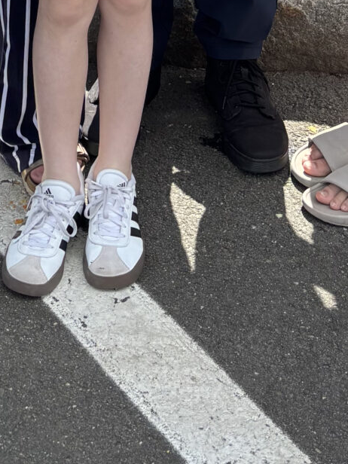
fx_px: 1448
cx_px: -14
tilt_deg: -14.3
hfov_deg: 13.5
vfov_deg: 16.2
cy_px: -282
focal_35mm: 108
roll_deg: -1.3
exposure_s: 1/978
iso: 50
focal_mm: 5.96
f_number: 1.6
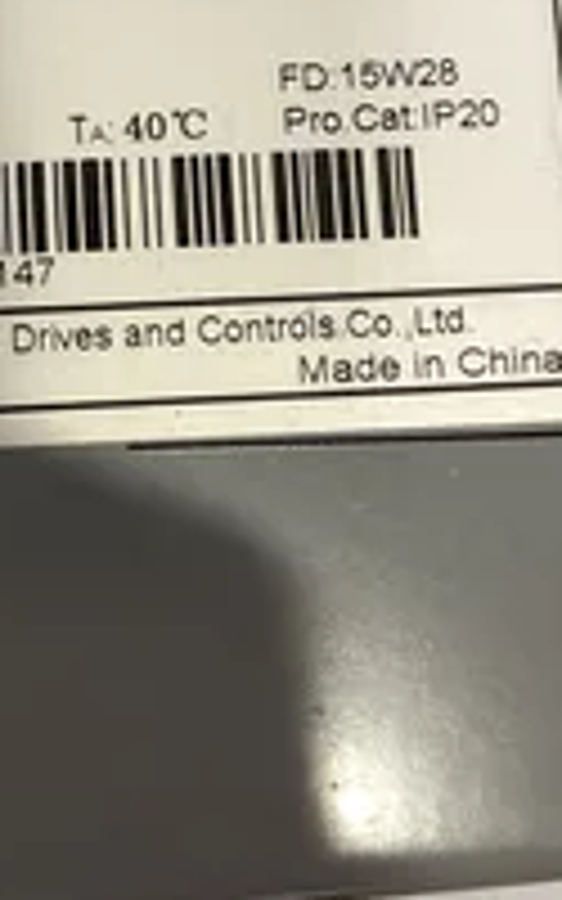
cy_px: 176
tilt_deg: -83.3
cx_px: 40
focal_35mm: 55
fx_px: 1348
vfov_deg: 35.7
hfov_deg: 22.9
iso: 200
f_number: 1.6
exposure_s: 1/60
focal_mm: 4.2
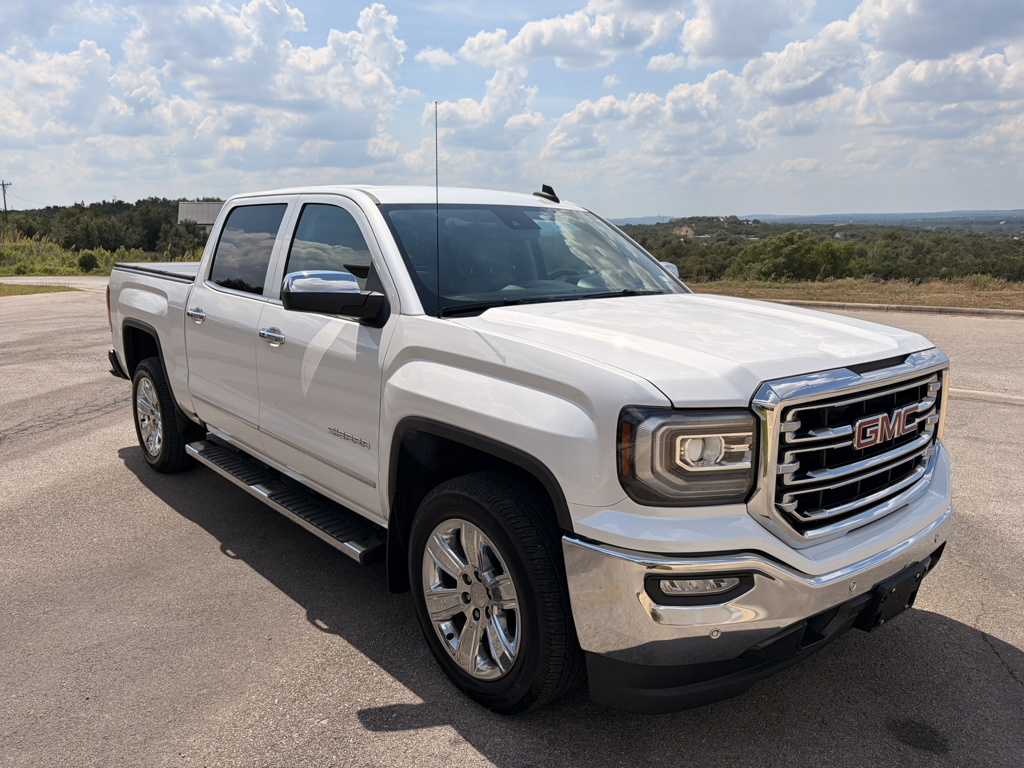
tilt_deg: -9.7
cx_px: 512
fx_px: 769
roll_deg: +0.7
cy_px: 384
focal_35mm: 26
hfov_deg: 67.3
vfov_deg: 53.1
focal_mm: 5.96
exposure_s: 1/7813
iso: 50
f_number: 1.6
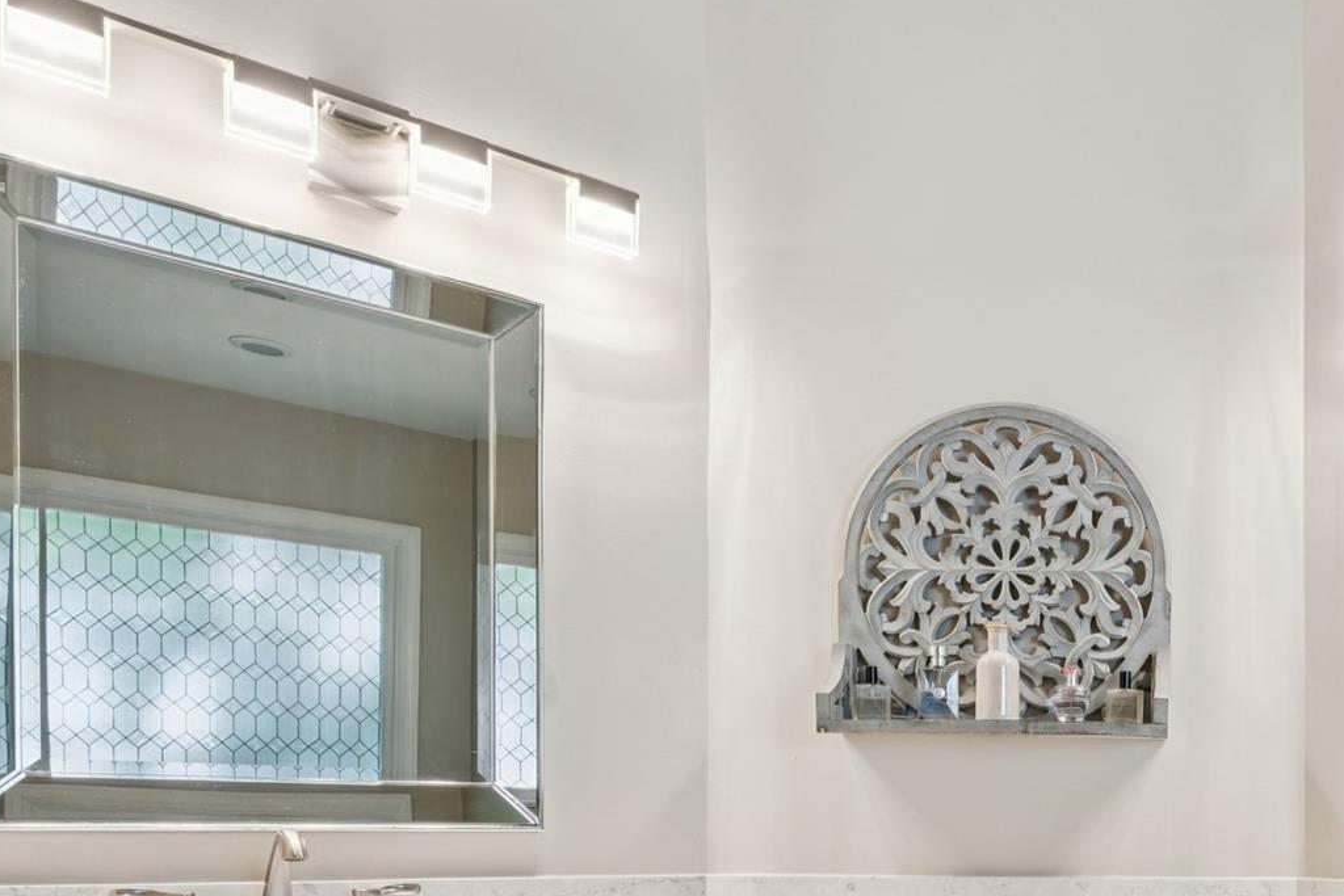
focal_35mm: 33
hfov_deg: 51.5
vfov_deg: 36.6
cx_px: 1164
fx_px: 1240
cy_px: 847
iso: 100
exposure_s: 1/1.67
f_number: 13
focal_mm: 16.6
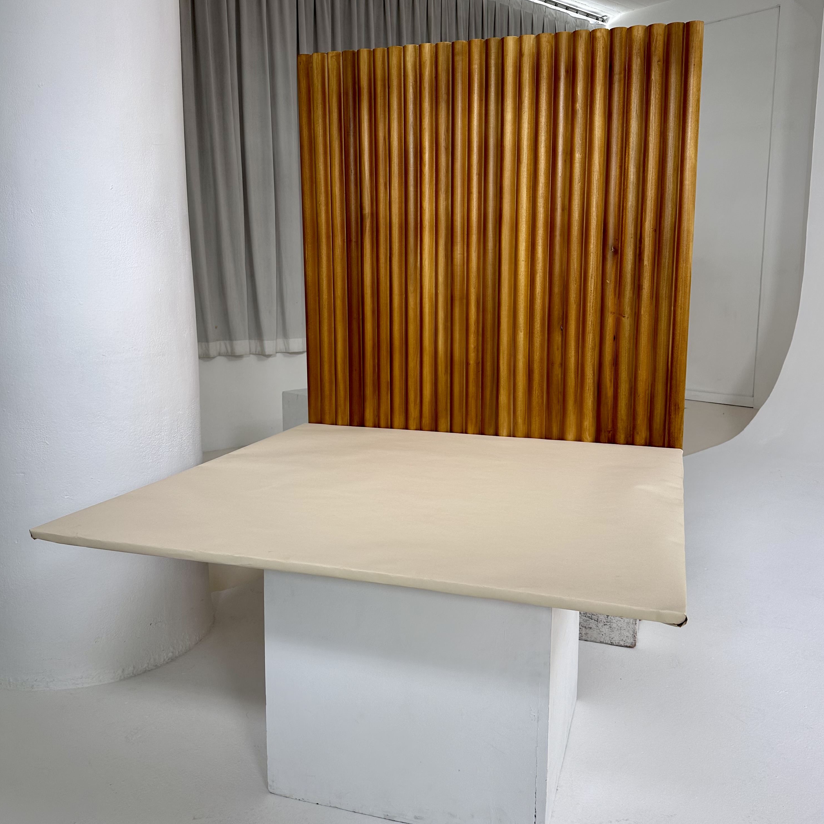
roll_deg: +0.1
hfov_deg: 55.6
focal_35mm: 29
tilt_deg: -11.4
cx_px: 417
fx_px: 781
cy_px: 400
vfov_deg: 55.6
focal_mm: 6.86
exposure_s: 1/120
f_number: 1.78
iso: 80
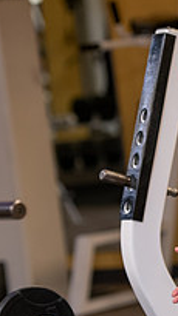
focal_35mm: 282
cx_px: 282
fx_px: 2371
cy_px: 217
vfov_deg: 7.7
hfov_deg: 4.3
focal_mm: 95
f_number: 3.5
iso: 1000
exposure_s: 1/200
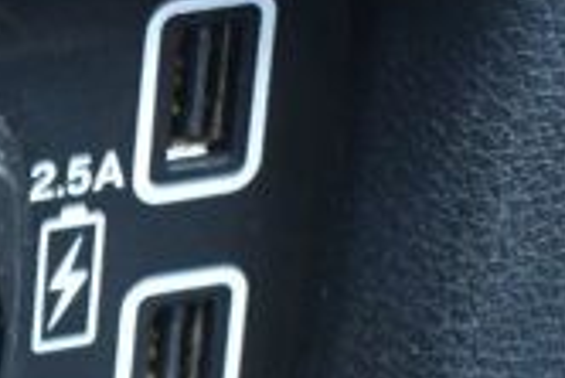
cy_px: 351
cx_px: -626
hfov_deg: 7.6
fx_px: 4068
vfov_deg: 5.3
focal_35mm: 259
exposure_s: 1/2.5
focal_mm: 28
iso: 1600
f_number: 4.2
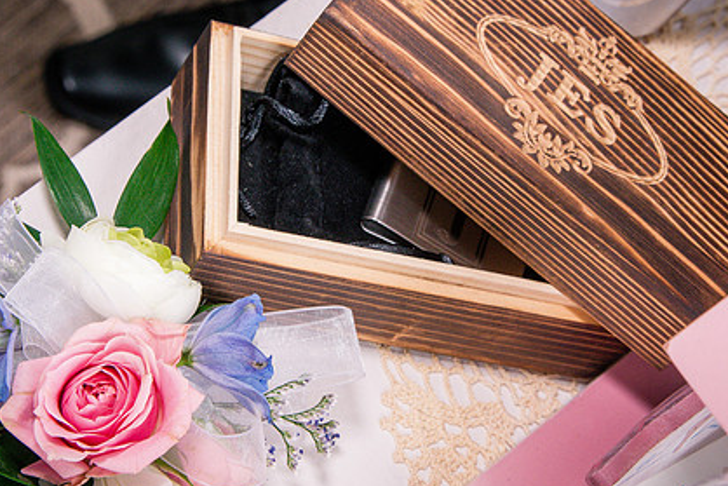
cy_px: 205
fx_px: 1881
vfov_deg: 14.7
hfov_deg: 21.9
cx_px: 369
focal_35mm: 93
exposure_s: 1/60
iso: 1250
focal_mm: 45
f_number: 10
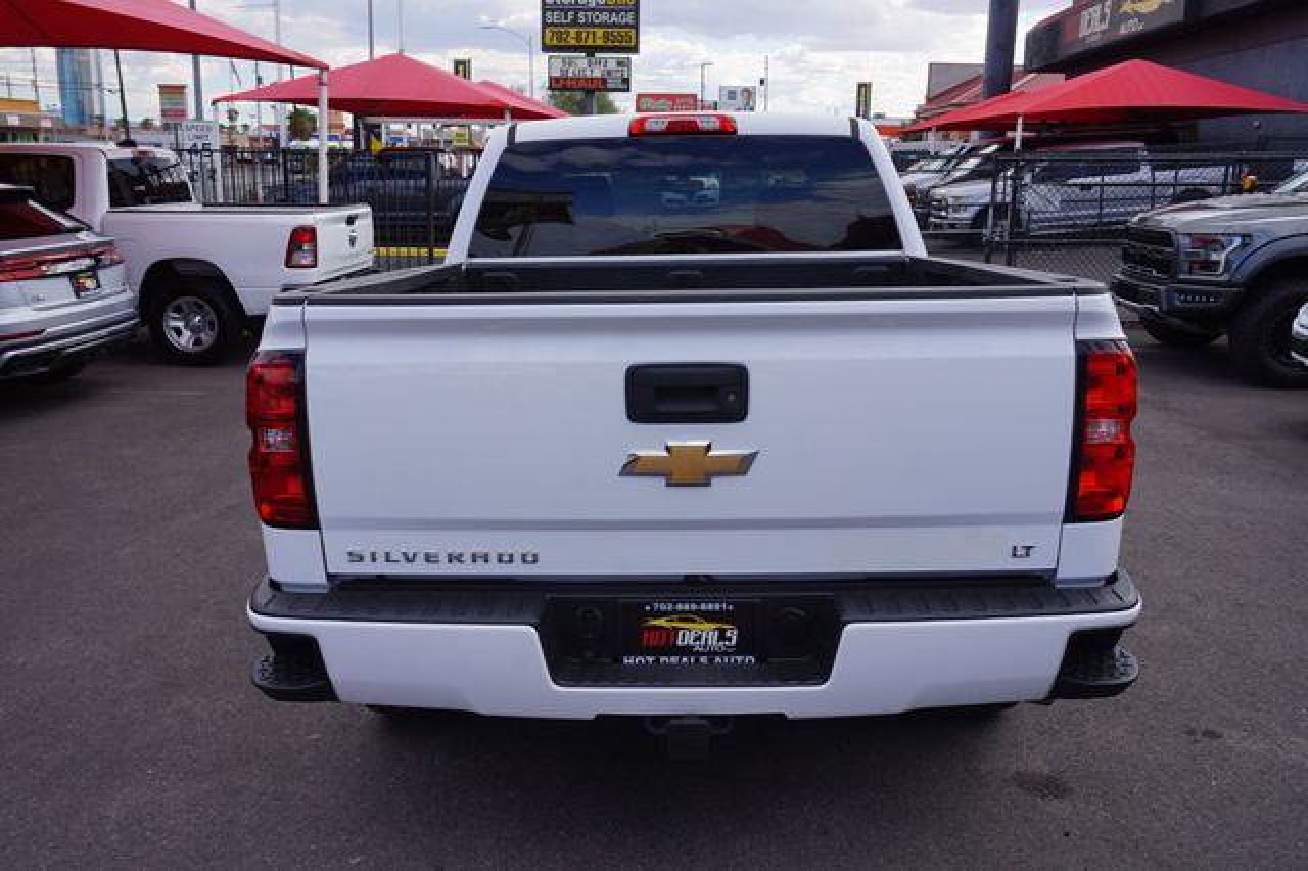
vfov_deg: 43.6
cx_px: 654
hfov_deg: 62.0
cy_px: 436
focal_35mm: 30
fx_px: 1089
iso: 100
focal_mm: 20
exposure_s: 1/80
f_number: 11
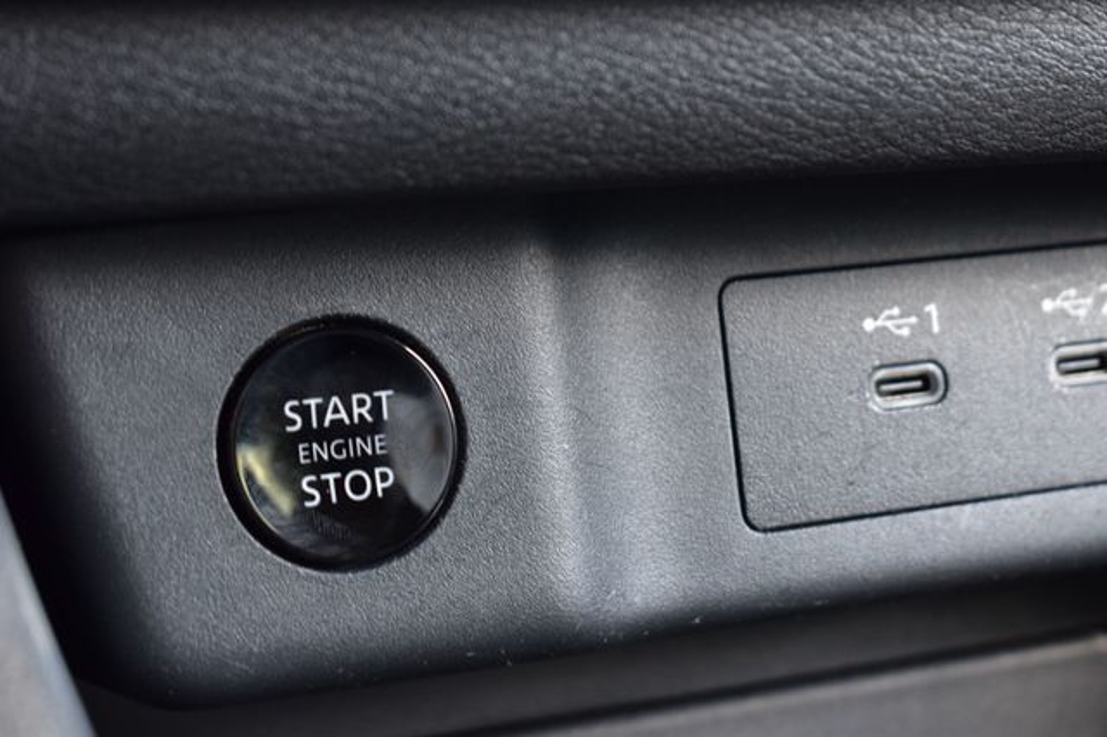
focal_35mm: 75
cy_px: 368
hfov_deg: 27.0
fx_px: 2305
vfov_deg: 18.2
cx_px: 554
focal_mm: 50
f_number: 6.3
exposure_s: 1/20
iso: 400
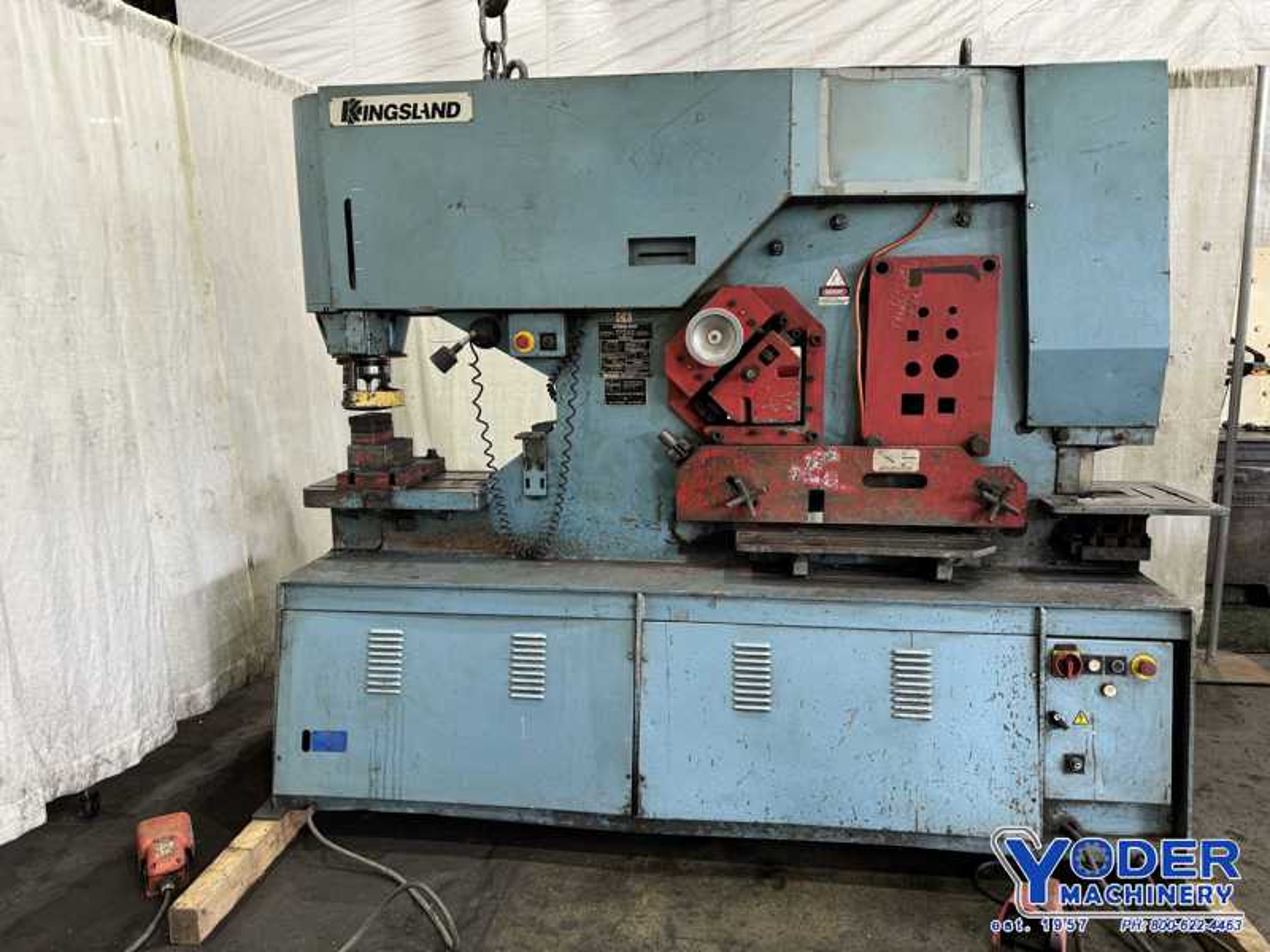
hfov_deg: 71.6
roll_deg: +0.3
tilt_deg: -10.0
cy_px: 476
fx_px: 881
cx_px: 635
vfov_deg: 56.8
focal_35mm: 24
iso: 125
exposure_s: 1/60
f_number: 1.78
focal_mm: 6.76
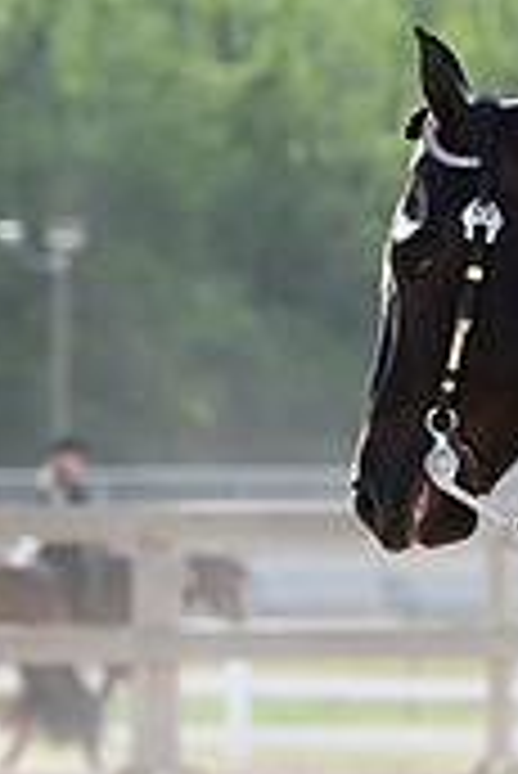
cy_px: 74
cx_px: 1198
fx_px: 11631
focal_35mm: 540
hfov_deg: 2.5
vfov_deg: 3.8
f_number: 5.6
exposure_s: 1/2000
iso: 1000
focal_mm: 160
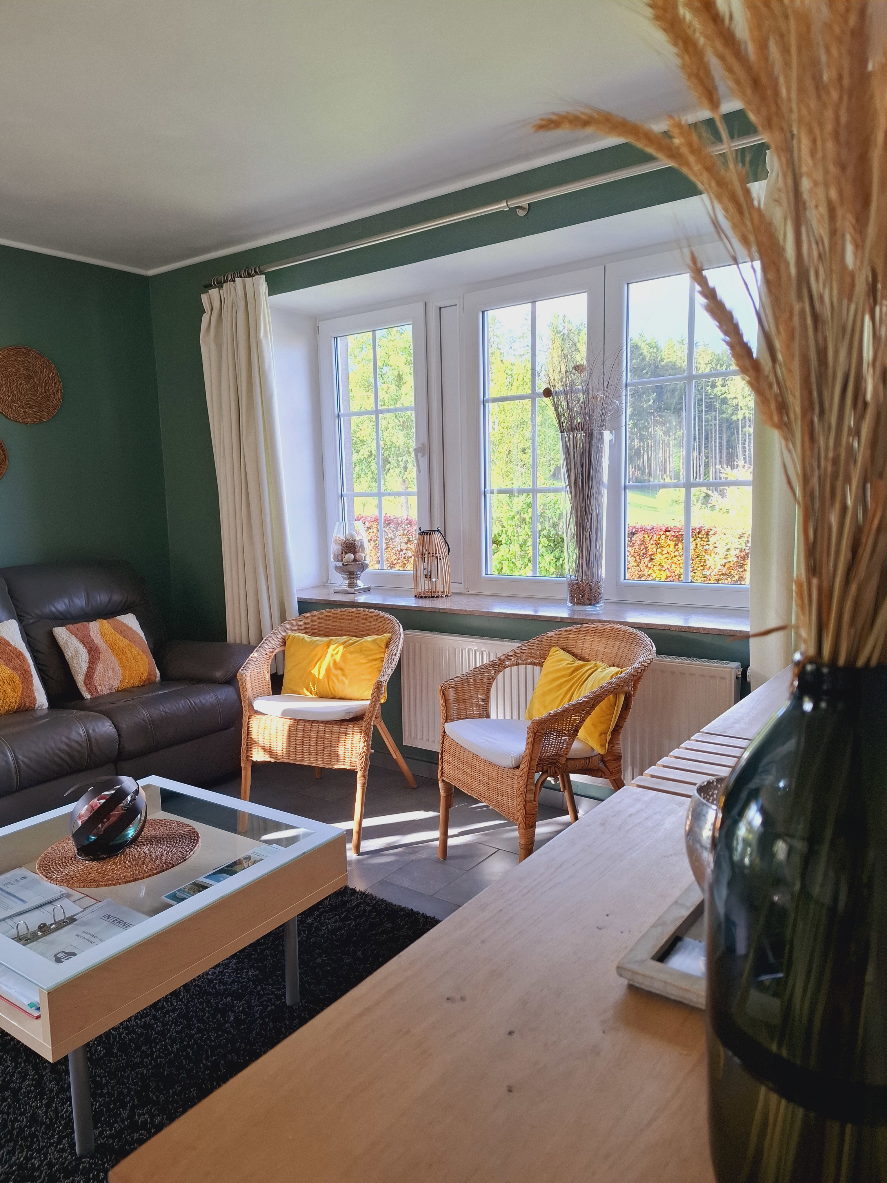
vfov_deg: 73.9
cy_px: 592
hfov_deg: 58.9
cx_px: 444
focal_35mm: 23
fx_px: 786
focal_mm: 5.54
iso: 80
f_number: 1.8
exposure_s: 1/120
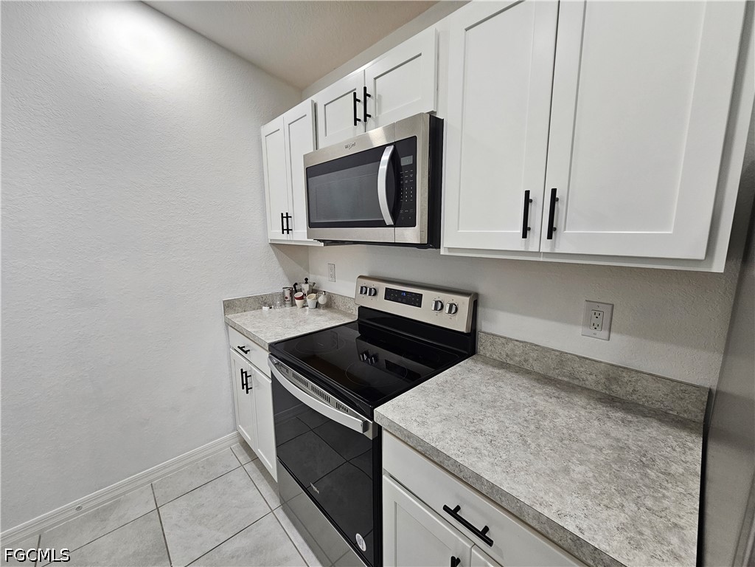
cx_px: 378
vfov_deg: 89.9
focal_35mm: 13
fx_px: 284
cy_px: 284
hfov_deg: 106.2
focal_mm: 2.2
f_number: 2.2
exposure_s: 1/60
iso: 100
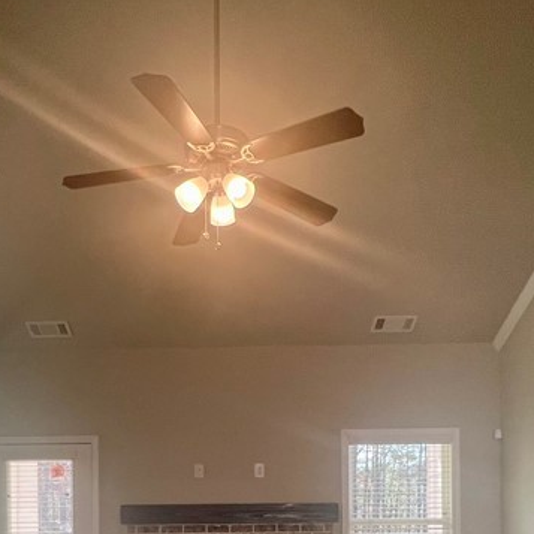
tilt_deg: -0.9
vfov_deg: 43.8
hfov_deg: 49.5
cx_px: 223
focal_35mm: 33
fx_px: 576
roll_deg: +1.1
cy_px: 513
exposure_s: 1/120
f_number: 1.8
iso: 80
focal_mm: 1.57
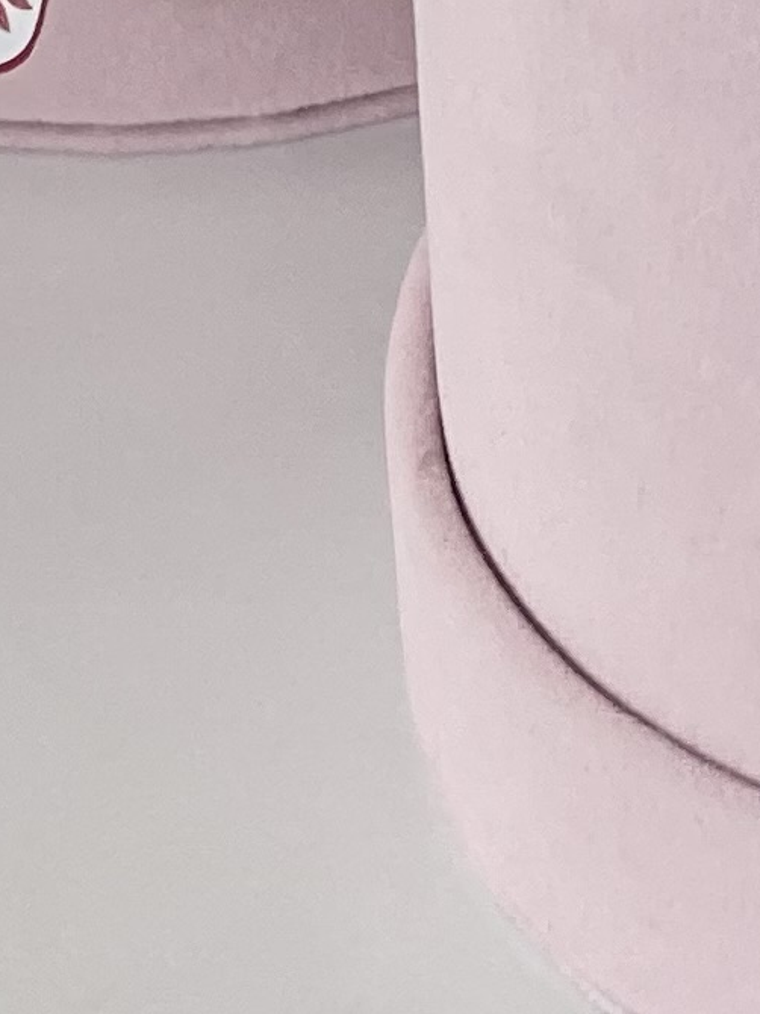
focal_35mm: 313
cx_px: 1546
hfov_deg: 4.7
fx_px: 9168
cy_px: -1504
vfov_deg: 6.0
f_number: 2
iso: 20
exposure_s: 1/136
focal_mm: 6
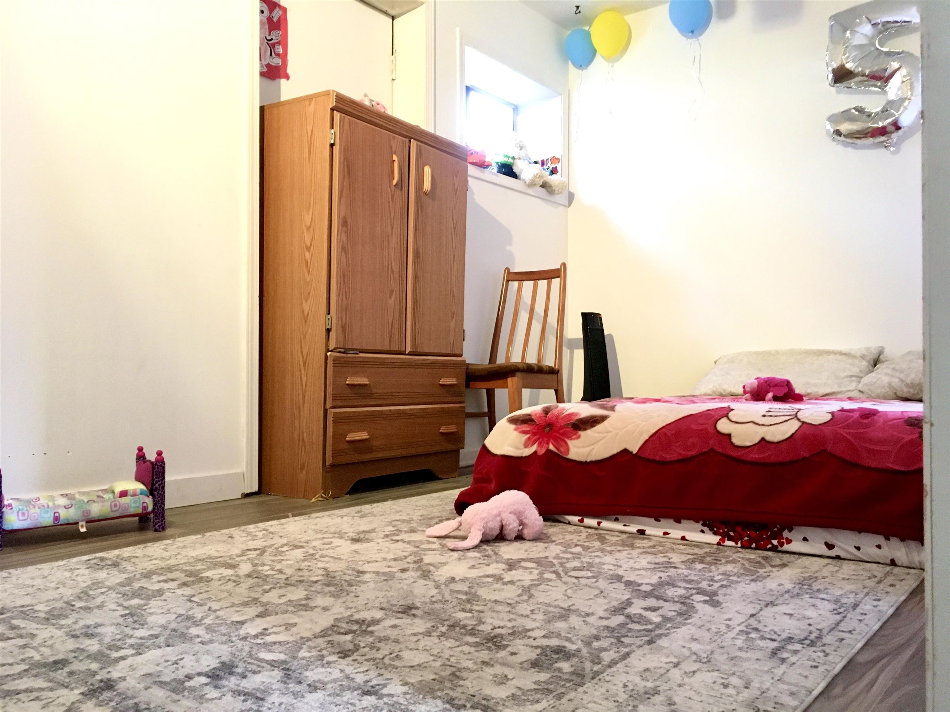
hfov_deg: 61.7
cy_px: 356
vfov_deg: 48.2
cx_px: 475
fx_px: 796
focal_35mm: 29
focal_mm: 4.15
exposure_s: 1/15
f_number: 2.2
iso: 200
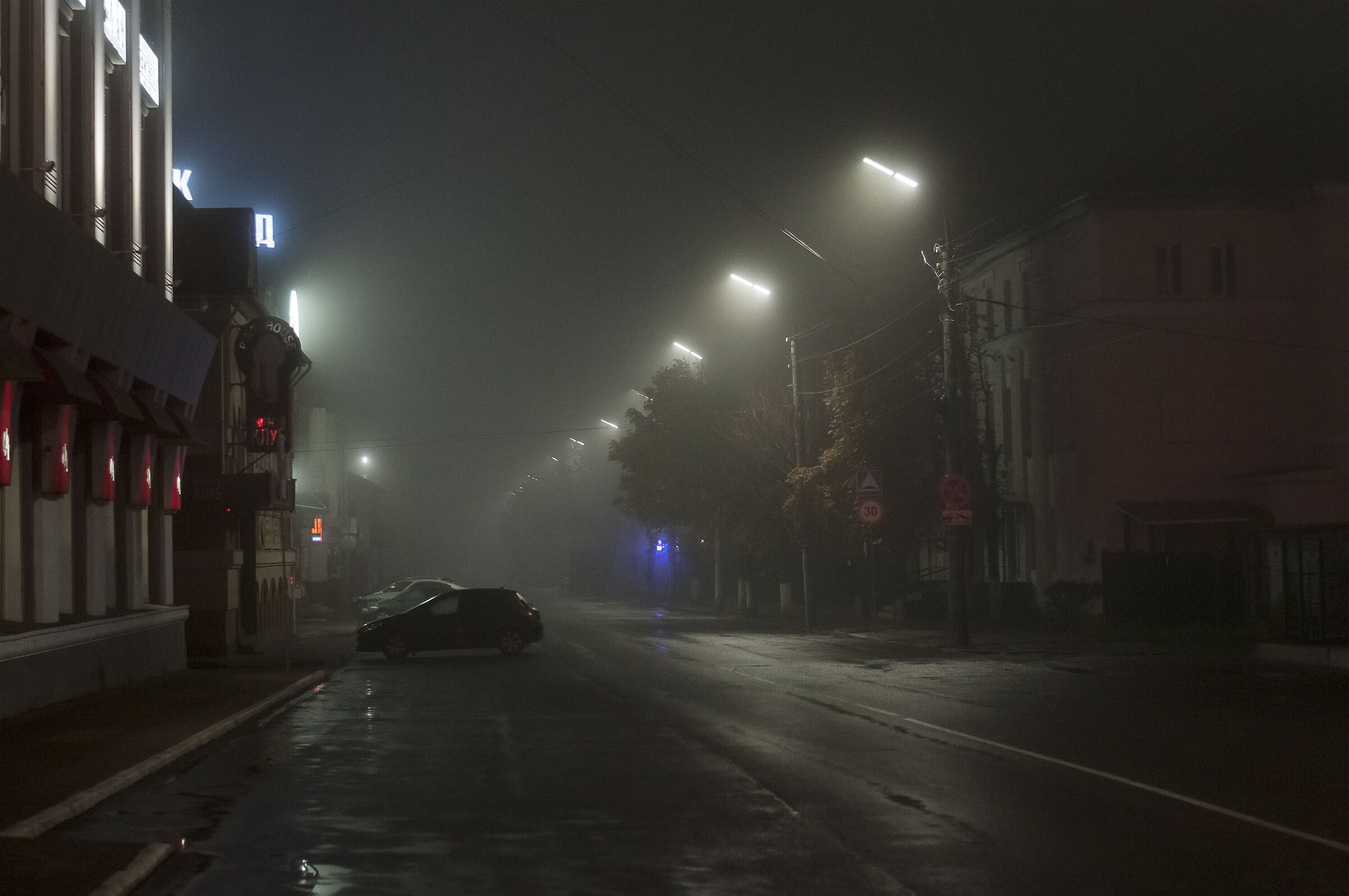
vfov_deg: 18.1
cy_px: 448
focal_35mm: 75
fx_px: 2807
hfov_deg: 27.0
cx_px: 674
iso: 800
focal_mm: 50
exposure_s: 1/125
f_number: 2
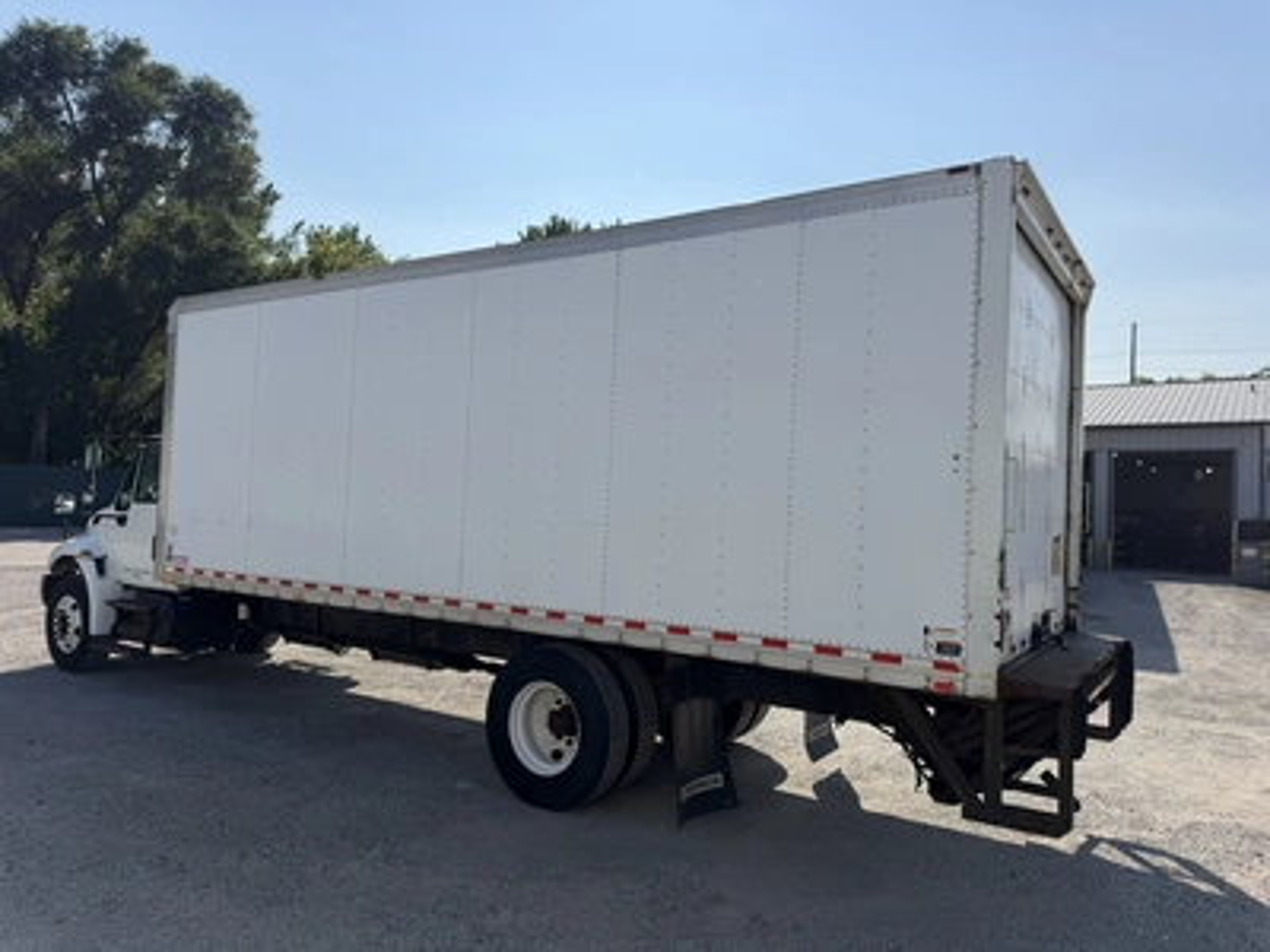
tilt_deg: +1.7
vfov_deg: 56.8
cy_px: 476
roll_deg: +0.2
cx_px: 635
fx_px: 881
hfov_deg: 71.6
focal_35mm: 24
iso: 80
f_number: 1.78
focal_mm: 6.76
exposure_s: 1/7353
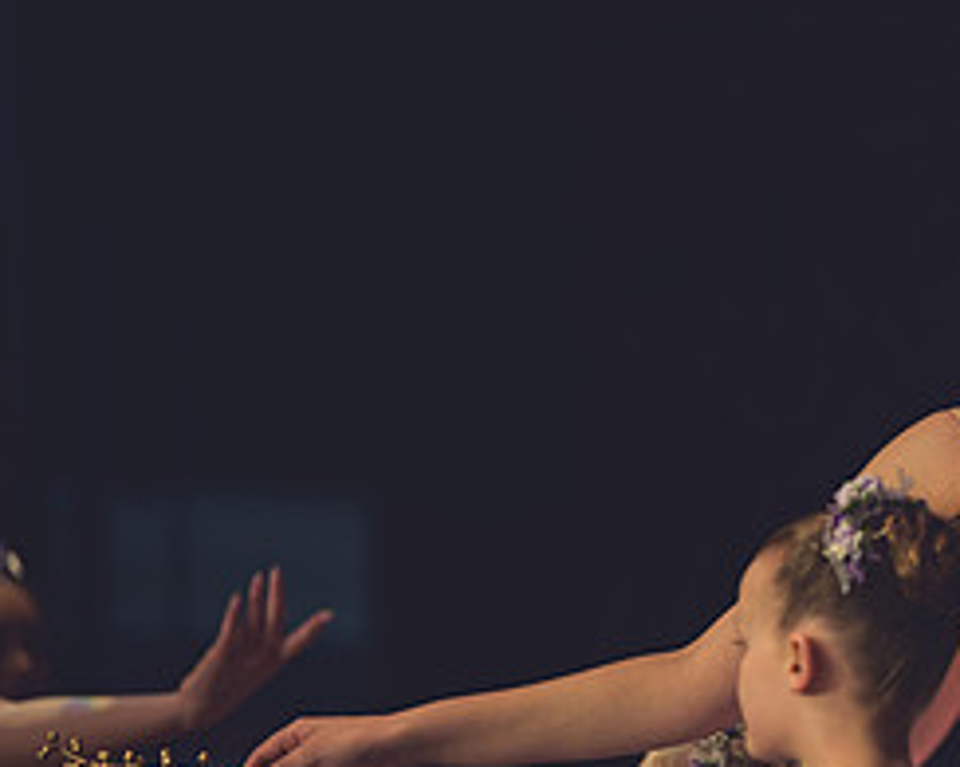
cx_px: 1074
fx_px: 12695
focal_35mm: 447
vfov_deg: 3.5
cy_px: 513
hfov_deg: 4.3
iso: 800
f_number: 2.8
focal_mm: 200
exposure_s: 1/320
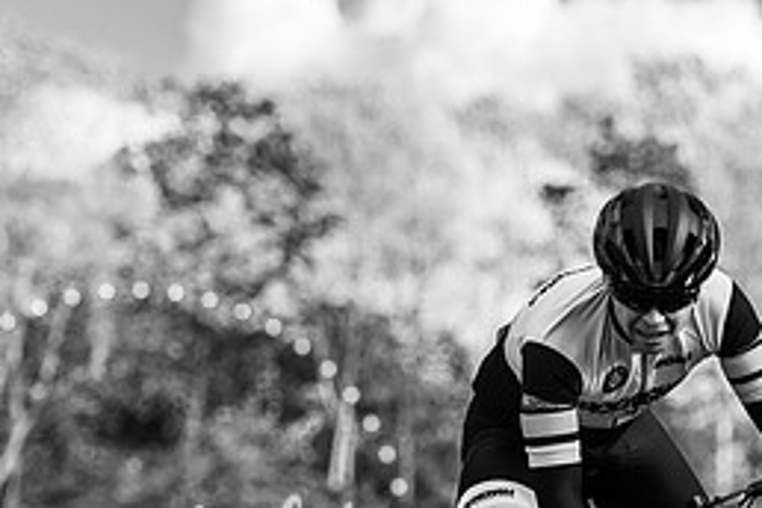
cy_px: 409
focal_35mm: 229
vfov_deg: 6.0
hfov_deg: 9.0
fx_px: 4847
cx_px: 600
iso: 160
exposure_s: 1/2000
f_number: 2.8
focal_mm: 102
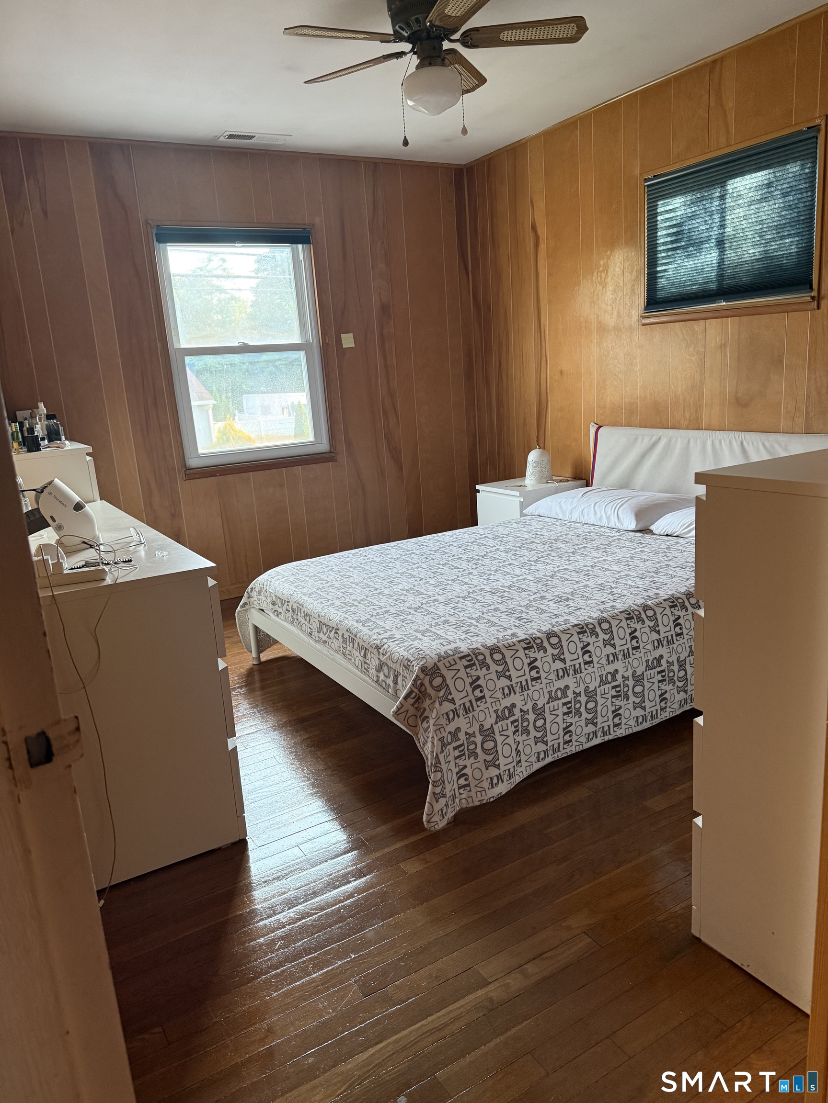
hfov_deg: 56.8
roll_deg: +3.2
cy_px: 552
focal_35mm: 24
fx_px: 765
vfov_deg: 71.6
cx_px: 414
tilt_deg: -11.8
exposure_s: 1/60
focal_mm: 6.76
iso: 400
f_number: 1.78
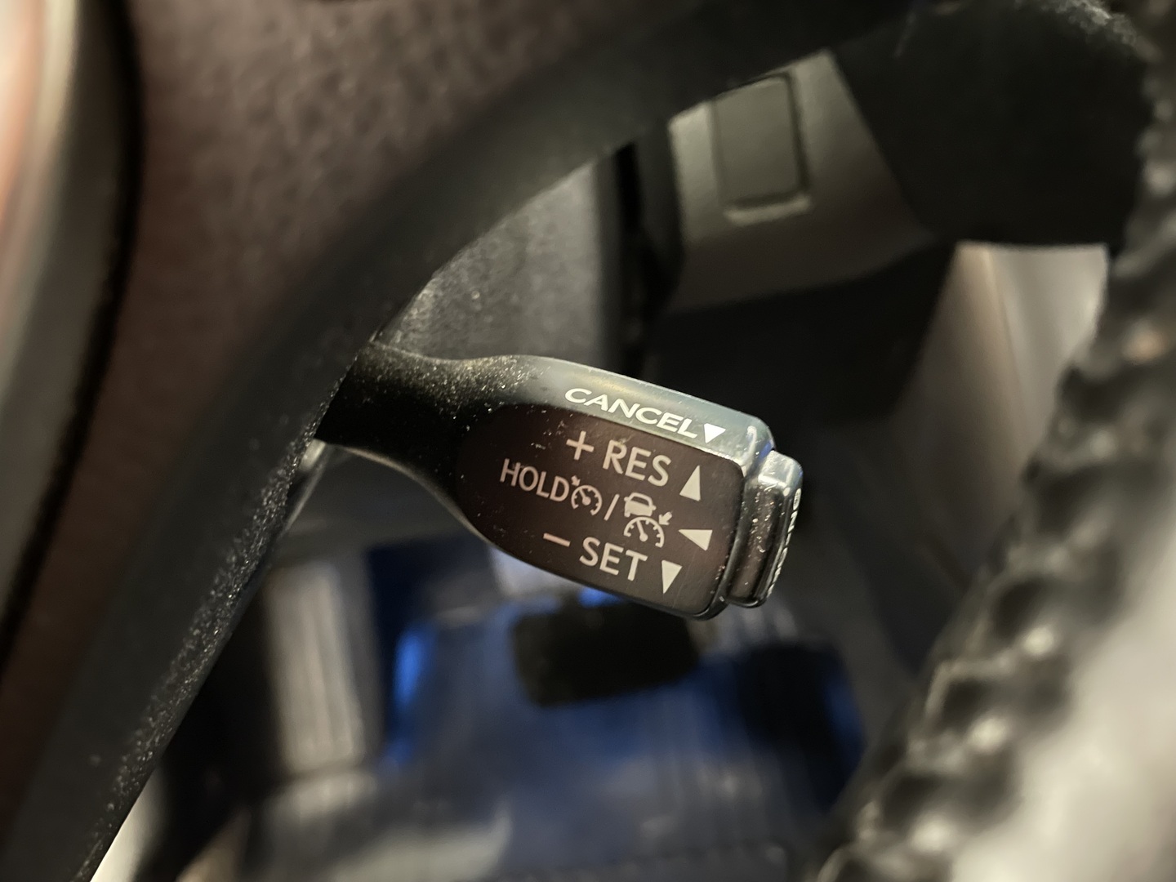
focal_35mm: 26
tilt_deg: -33.3
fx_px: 883
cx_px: 588
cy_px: 441
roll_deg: +14.2
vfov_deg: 53.1
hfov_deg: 67.3
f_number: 1.6
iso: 2000
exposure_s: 1/8
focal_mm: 4.2
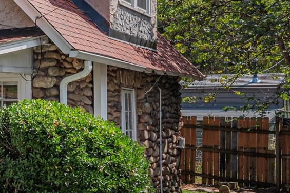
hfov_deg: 21.2
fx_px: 701
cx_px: -89
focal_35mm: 87
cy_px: 87
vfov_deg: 15.7
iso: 320
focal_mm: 24
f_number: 7.1
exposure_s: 1/2000
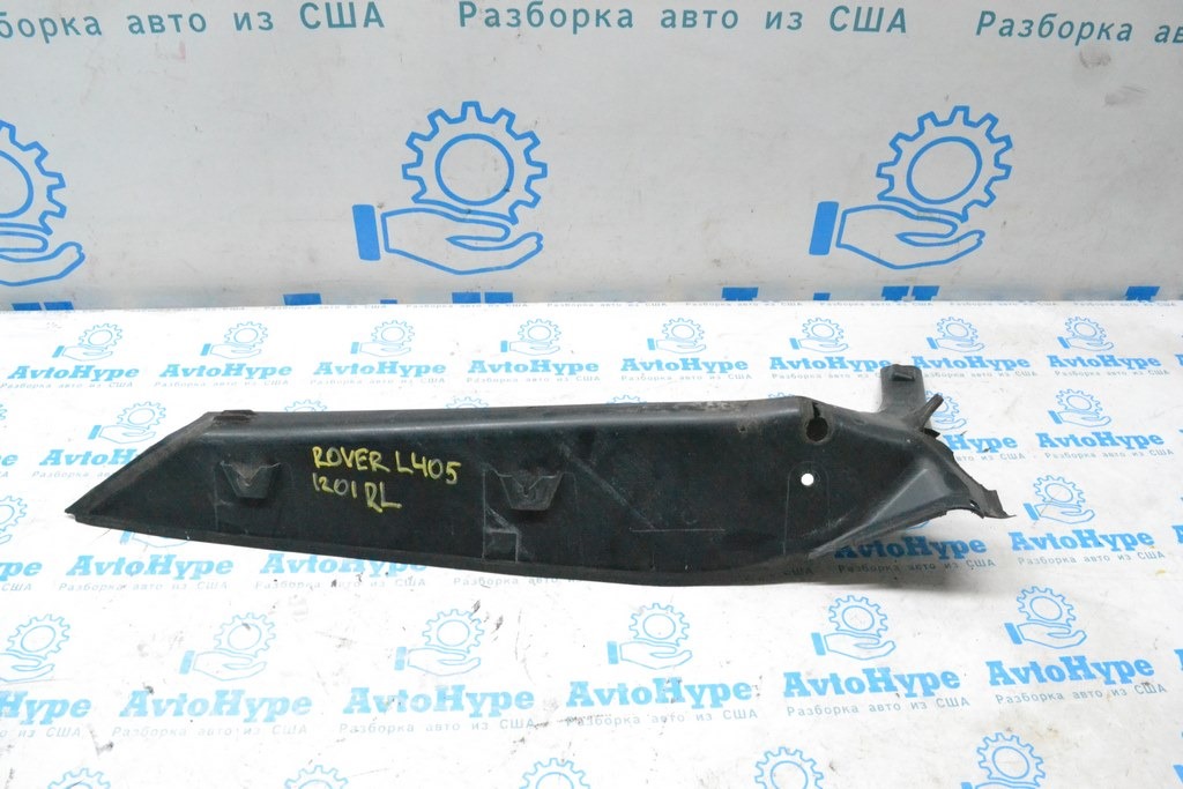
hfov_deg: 67.4
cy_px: 394
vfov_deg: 47.9
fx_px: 887
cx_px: 592
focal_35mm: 27
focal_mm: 18
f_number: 10
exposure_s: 1/125
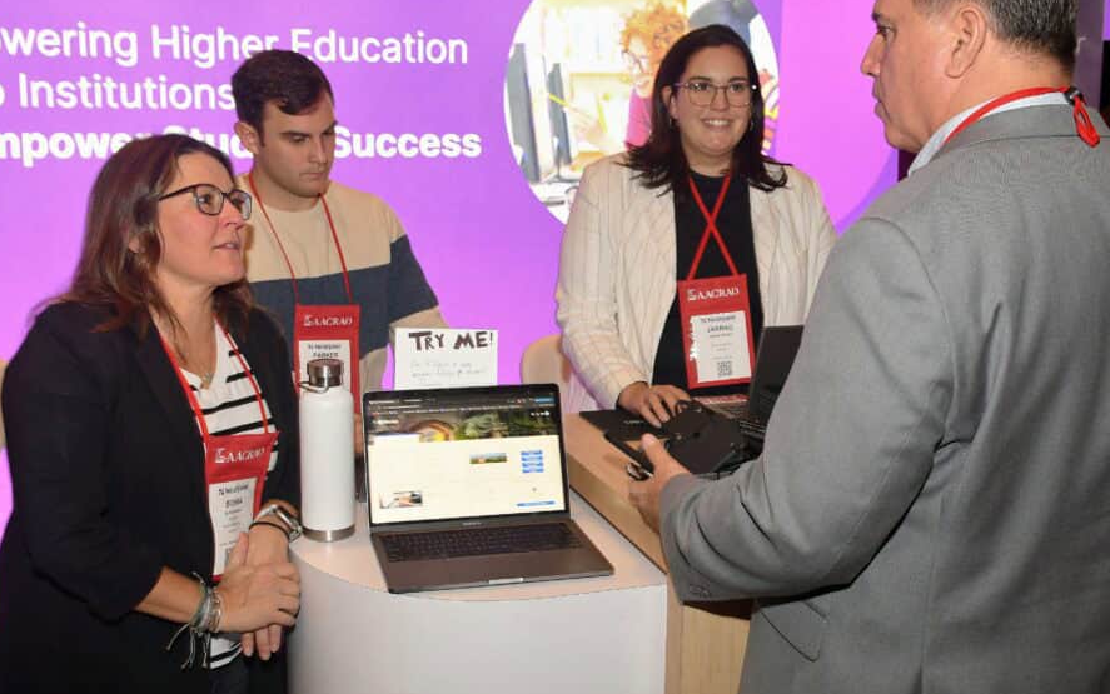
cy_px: 299
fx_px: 1228
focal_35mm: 41
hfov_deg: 48.6
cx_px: 509
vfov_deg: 31.5
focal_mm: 23
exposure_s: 1/30
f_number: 5.6
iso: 800
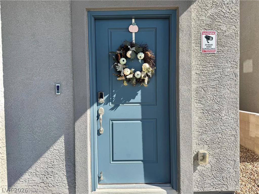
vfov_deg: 56.8
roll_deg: +0.4
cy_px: 97
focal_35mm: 24
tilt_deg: -1.9
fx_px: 180
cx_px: 130
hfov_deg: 71.6
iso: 80
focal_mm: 6.76
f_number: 1.78
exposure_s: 1/3021
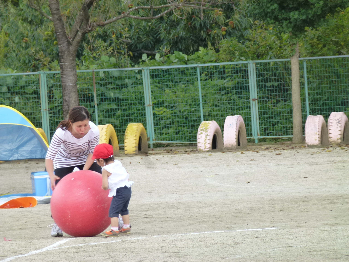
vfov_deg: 3.9
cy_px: 131
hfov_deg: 5.2
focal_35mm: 384
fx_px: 3872
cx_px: 174
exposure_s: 1/125
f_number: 5.9
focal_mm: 68.8
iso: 200
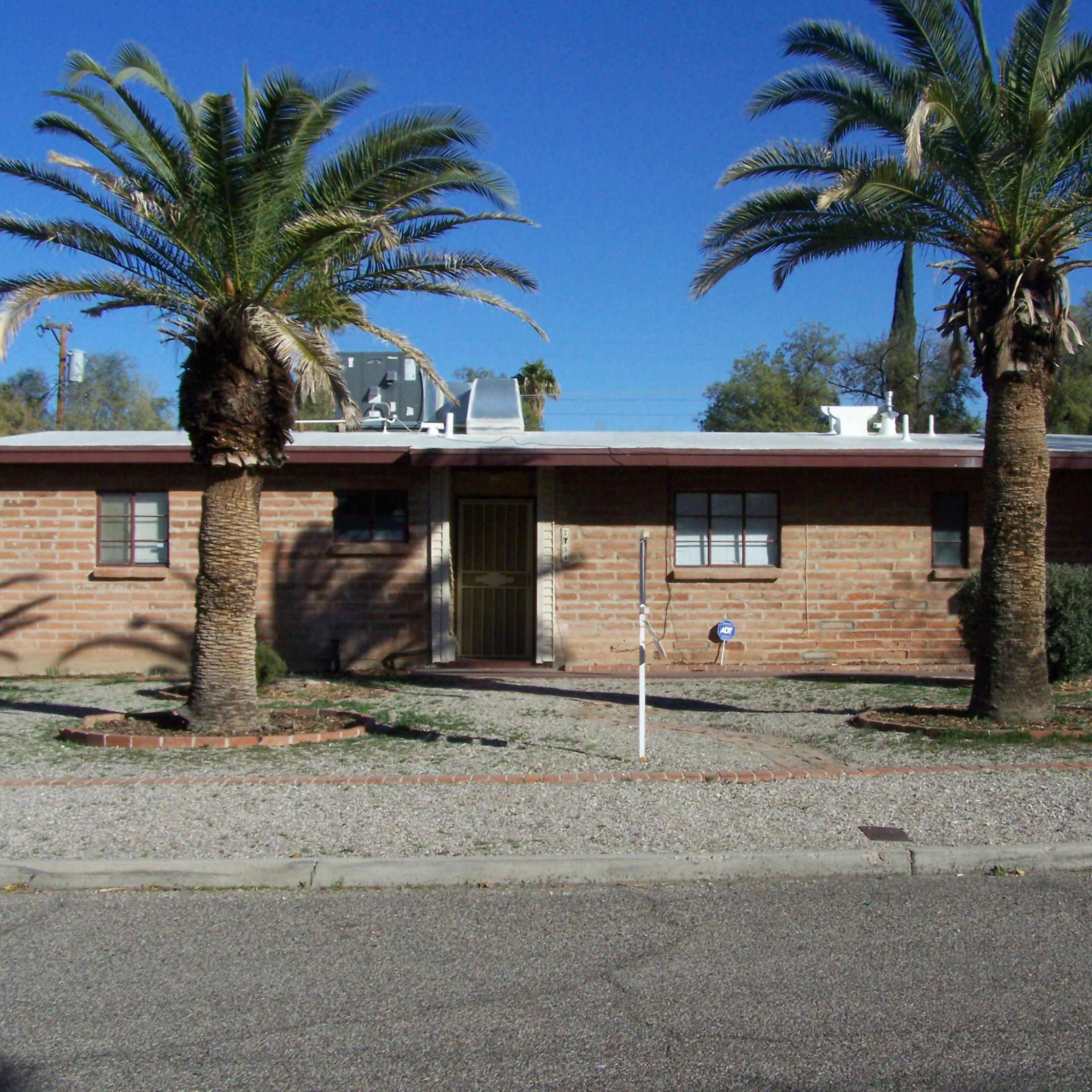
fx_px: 1606
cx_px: 667
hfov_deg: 37.4
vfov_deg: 37.6
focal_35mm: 45
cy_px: 548
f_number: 5.6
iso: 160
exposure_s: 1/1000
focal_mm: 6.3
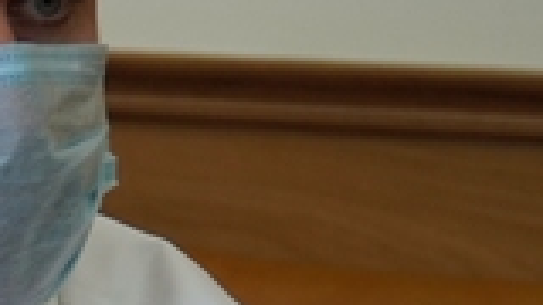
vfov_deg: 3.2
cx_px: -706
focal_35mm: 381
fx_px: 5485
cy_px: 569
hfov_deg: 5.5
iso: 400
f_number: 4
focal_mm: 43
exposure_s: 1/160
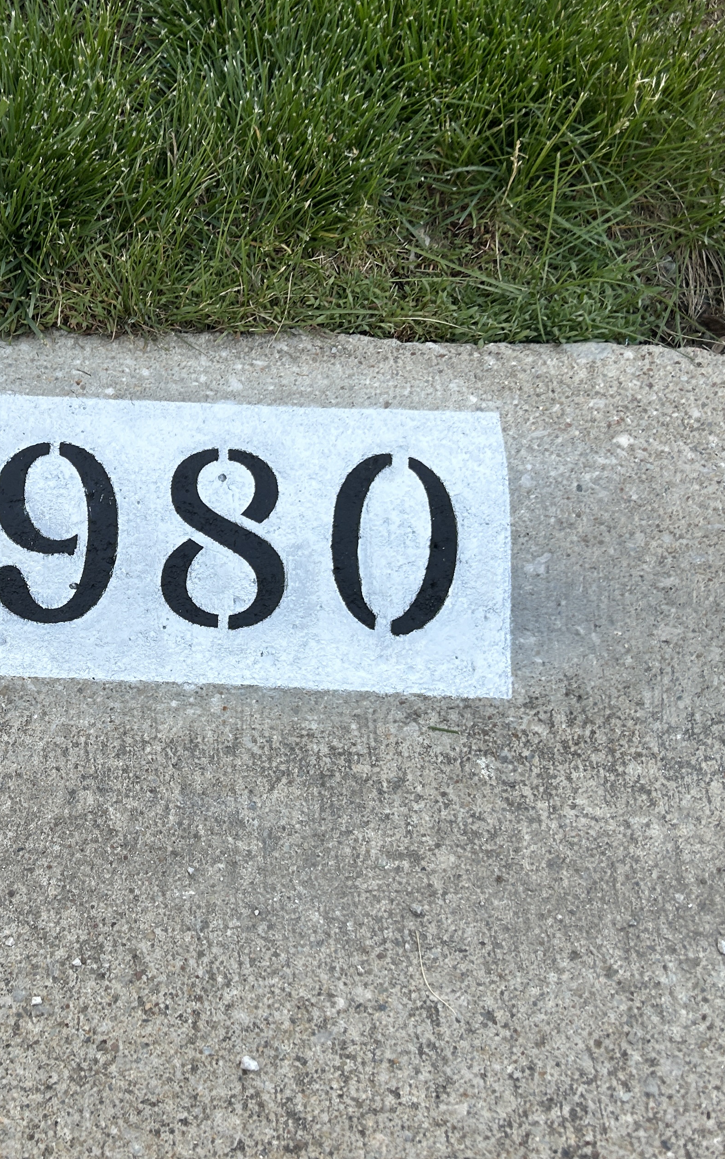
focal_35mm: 44
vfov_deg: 45.2
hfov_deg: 28.4
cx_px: 114
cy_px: 541
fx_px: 1391
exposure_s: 1/121
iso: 64
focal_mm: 5.7
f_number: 1.5
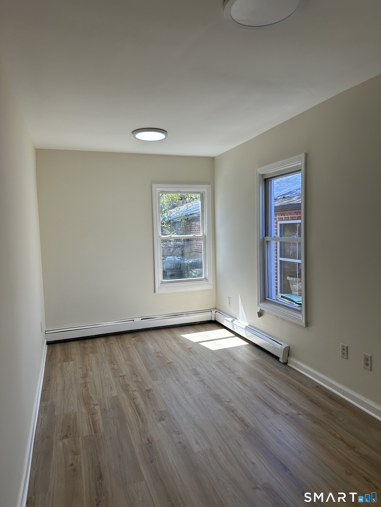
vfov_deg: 71.6
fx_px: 352
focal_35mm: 24
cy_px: 254
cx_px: 190
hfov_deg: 56.8
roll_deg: +0.7
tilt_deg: -3.7
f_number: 1.78
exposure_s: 1/477
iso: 80
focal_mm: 6.86
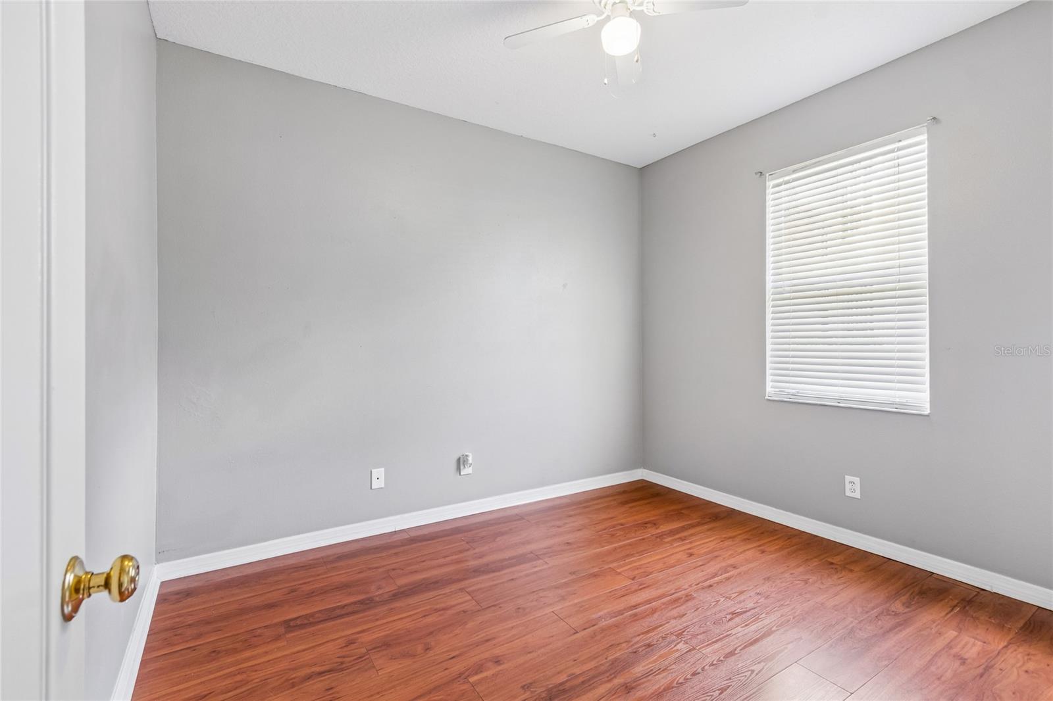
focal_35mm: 15
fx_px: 439
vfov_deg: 77.3
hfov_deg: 100.4
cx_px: 526
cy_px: 350
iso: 100
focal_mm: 10
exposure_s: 1/4
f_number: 7.1
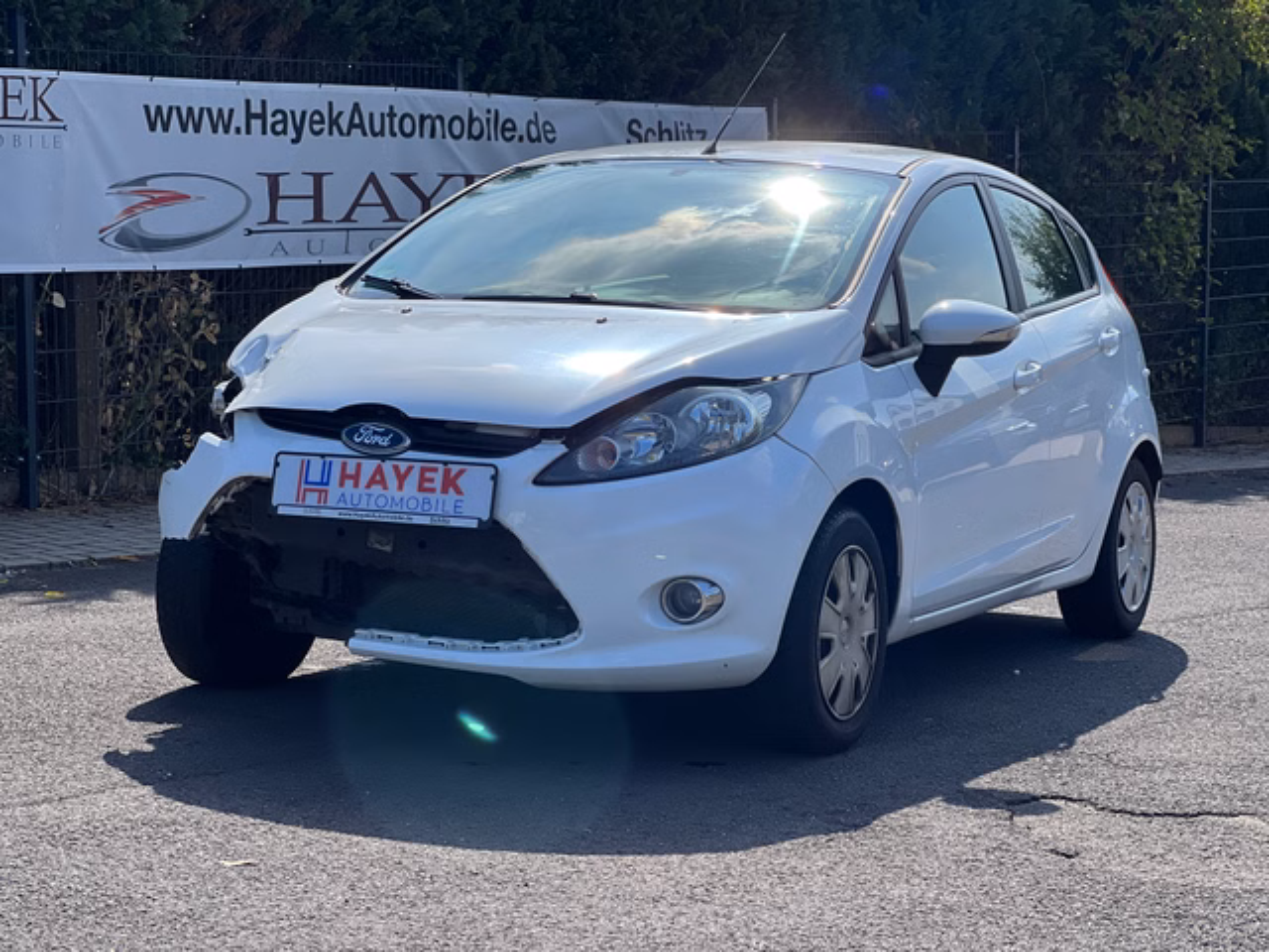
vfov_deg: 19.1
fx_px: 2823
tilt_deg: -5.5
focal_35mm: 77
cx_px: 634
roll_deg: +0.1
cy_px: 476
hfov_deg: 25.3
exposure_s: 1/732
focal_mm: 9
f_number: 2.8
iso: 32
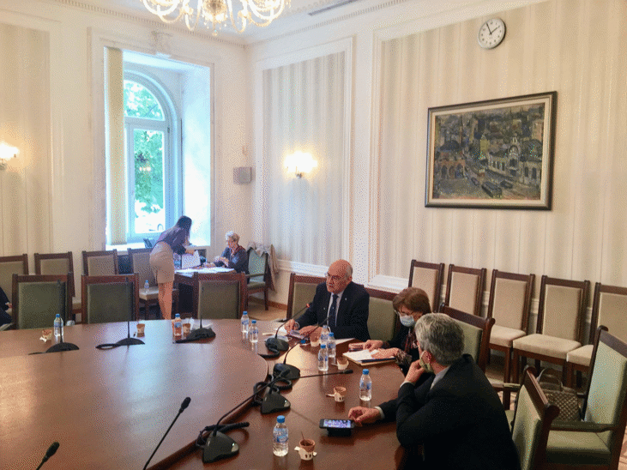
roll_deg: -2.4
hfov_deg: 61.7
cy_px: 235
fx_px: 525
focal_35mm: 29
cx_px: 314
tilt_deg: -3.1
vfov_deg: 48.2
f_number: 2.2
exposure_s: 1/33
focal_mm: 4.15
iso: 32
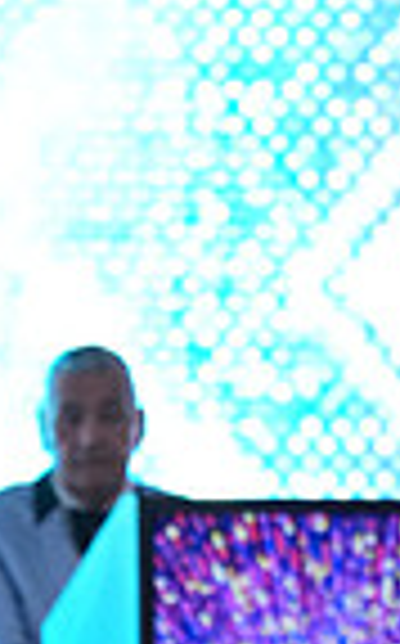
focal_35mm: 720
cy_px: 1108
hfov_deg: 1.8
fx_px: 12596
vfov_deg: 2.9
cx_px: 838
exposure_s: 1/400
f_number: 4
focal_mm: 174
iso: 2000
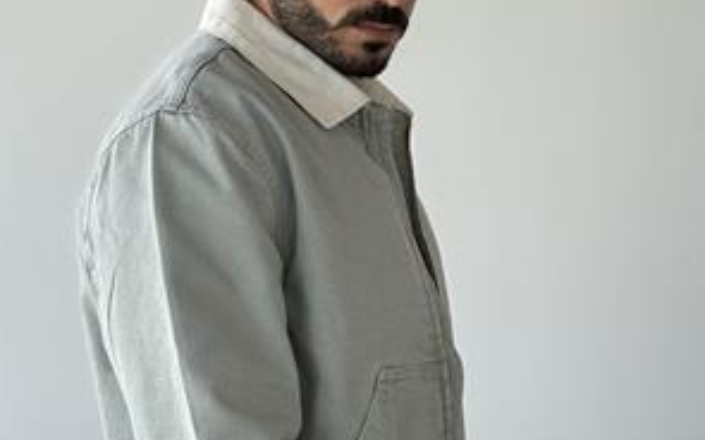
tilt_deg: +2.4
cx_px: 251
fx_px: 1767
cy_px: 233
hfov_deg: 22.5
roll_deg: +0.3
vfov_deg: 14.2
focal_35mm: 92
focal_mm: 6.76
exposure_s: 1/359
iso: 80
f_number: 1.78
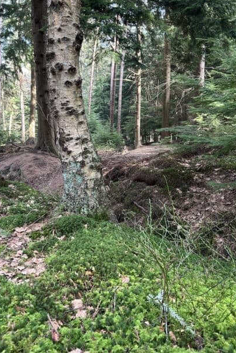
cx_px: 101
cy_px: 171
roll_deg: +1.7
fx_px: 275
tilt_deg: -5.1
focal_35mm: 28
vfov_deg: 65.5
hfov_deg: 46.3
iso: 125
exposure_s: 1/102
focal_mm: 5.7
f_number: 1.5
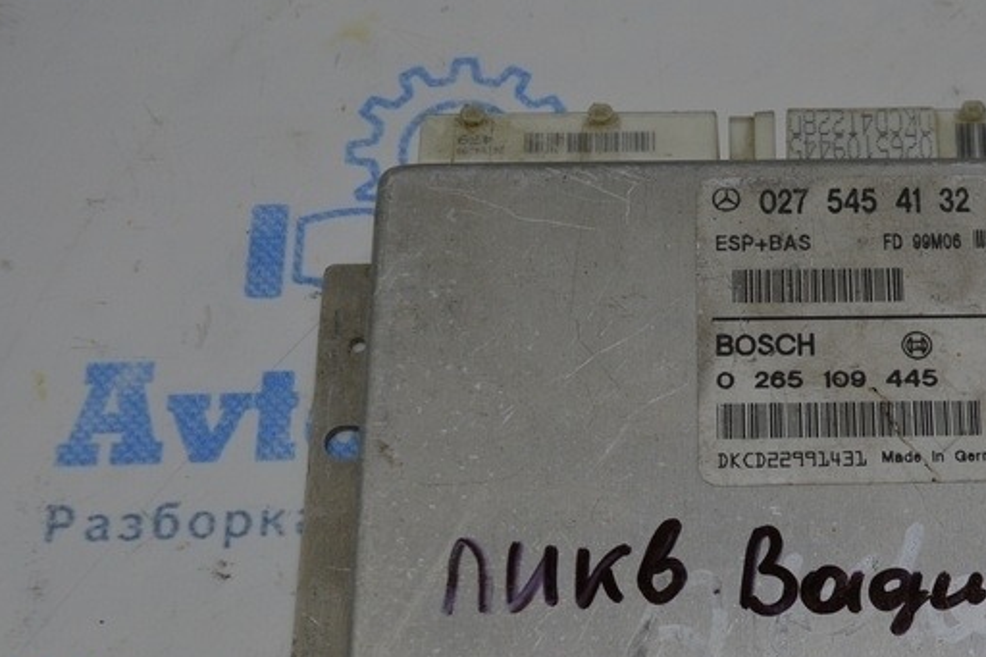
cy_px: 594
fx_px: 1643
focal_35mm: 60
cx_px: 811
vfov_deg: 22.1
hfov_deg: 32.4
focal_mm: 20
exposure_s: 1/60
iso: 140
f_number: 5.6
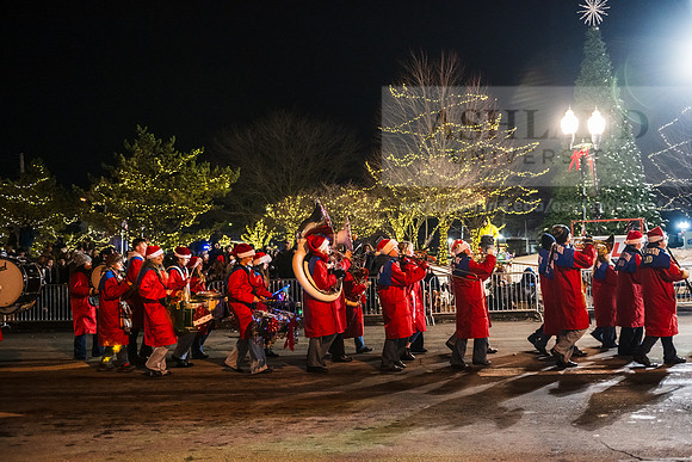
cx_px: 346
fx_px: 654
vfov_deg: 38.9
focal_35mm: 34
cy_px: 231
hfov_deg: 55.8
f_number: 2.8
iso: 2500
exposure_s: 1/160
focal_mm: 34
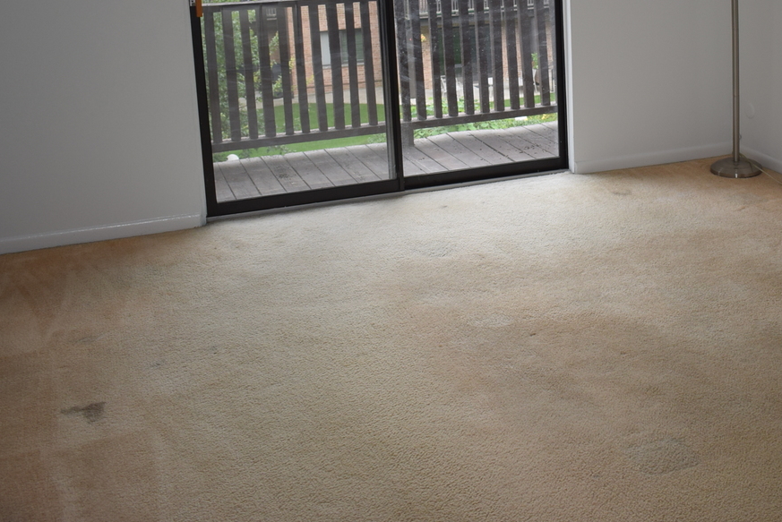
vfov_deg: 26.2
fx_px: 1087
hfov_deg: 39.0
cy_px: 62
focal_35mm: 50
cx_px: 536
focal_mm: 18
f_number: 3.5
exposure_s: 1/200
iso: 250
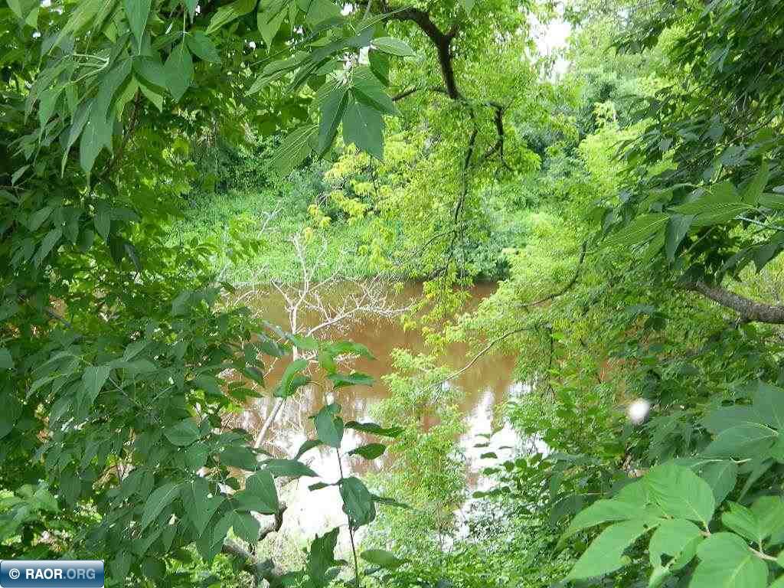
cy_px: 294
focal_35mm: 41
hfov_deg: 45.8
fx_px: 929
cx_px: 392
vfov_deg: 35.1
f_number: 3.5
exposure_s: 1/40
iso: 110
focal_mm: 7.3
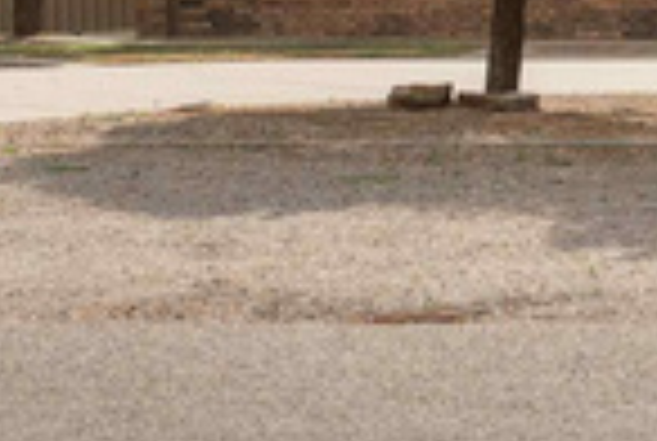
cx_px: 1202
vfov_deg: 9.6
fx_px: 2584
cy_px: -74
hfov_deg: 13.0
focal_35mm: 141
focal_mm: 32.3
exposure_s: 1/40
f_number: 14
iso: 100
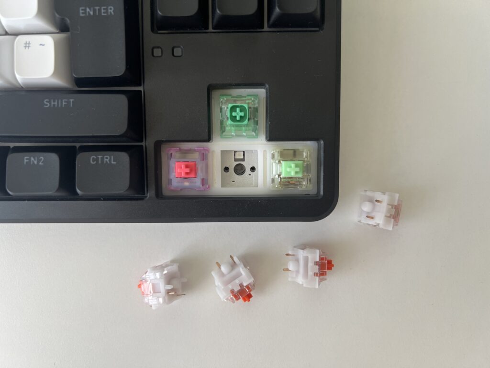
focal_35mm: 26
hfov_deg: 67.3
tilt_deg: -88.0
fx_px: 368
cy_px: 184
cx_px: 245
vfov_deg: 53.1
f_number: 1.5
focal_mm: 5.7
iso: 125
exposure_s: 1/110
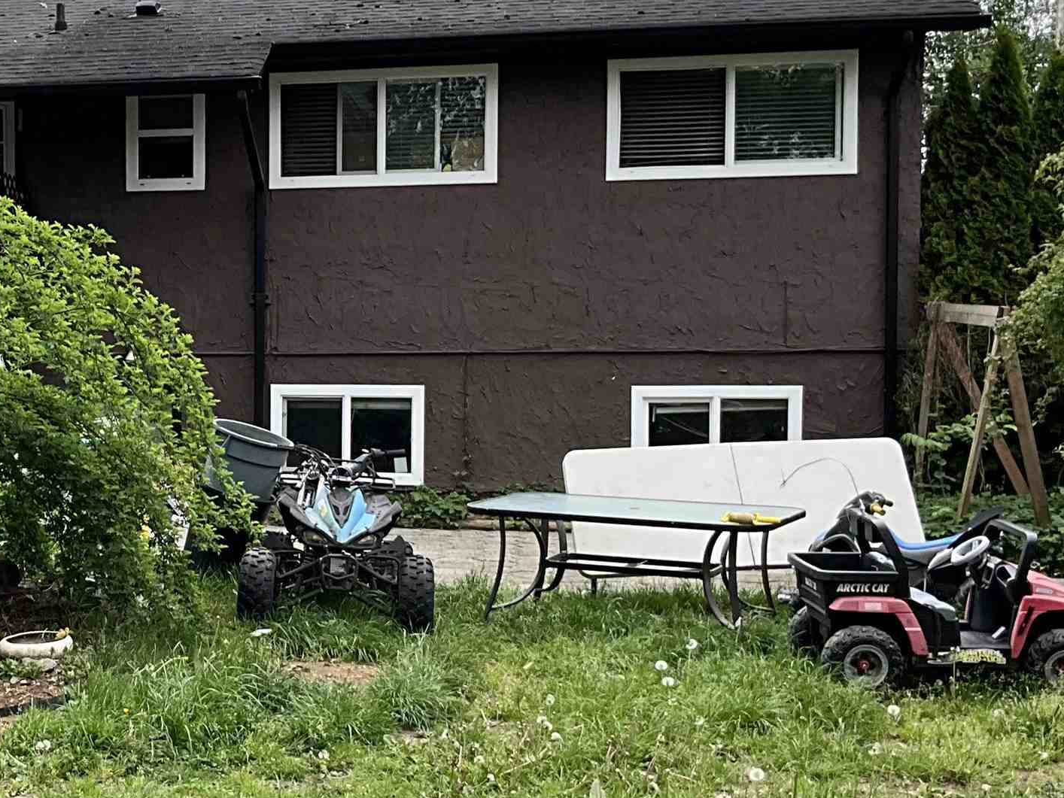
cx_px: 125
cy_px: 432
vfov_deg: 23.3
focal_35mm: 63
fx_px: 1937
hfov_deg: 29.6
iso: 25
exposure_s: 1/165
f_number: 1.8
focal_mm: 3
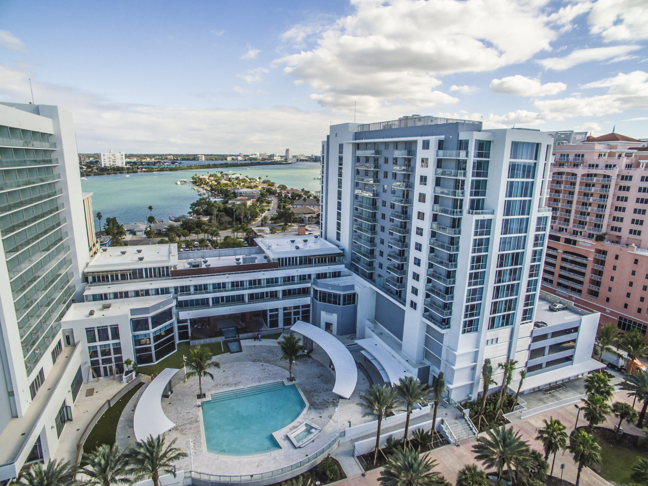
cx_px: 324
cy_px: 243
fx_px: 374
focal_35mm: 20
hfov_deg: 81.8
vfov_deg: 66.0
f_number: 2.8
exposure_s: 1/2500
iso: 100
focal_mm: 3.61
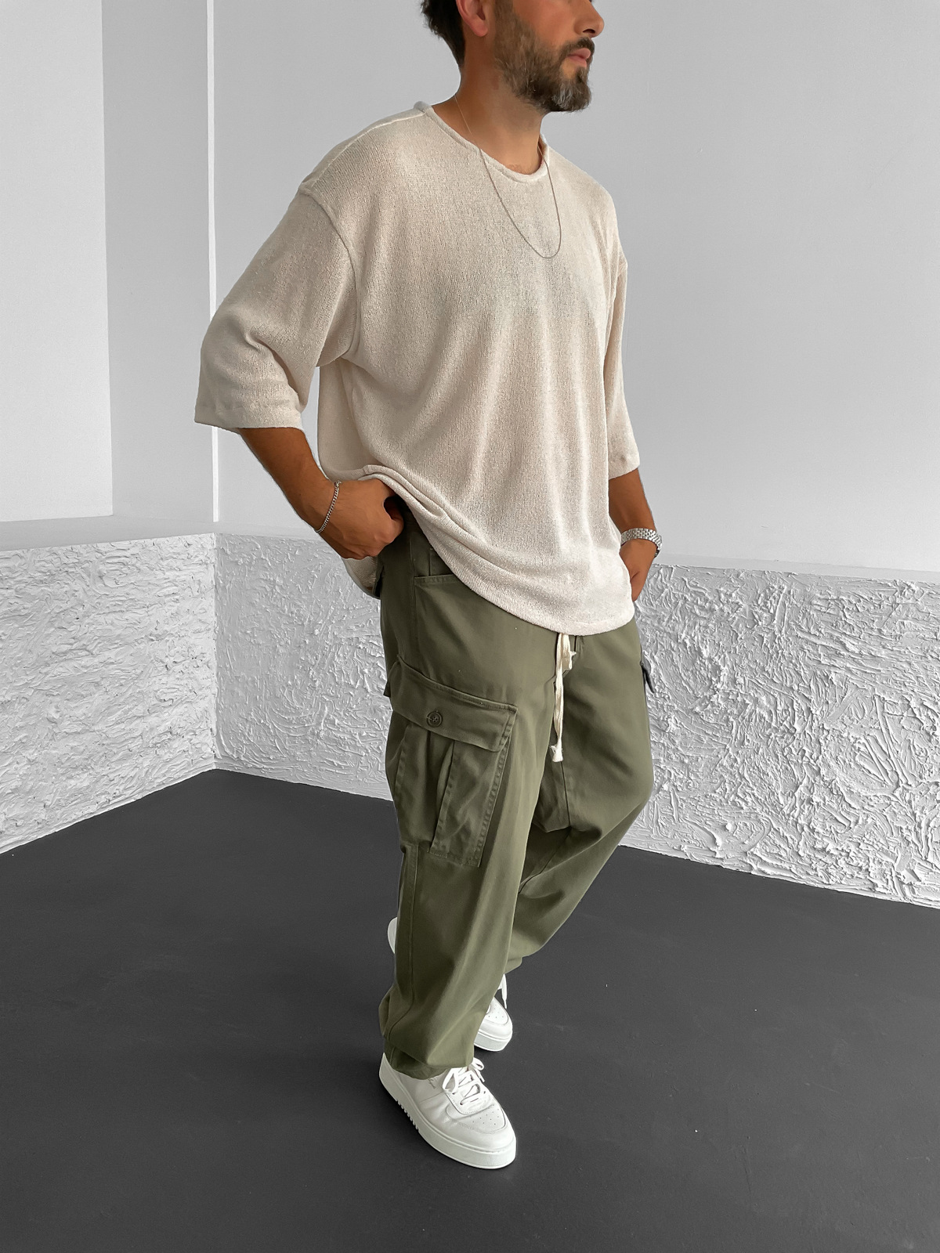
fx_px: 1050
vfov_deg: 61.7
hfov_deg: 48.2
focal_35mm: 29
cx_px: 470
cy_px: 626
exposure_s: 1/120
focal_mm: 3
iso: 64
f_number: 1.8
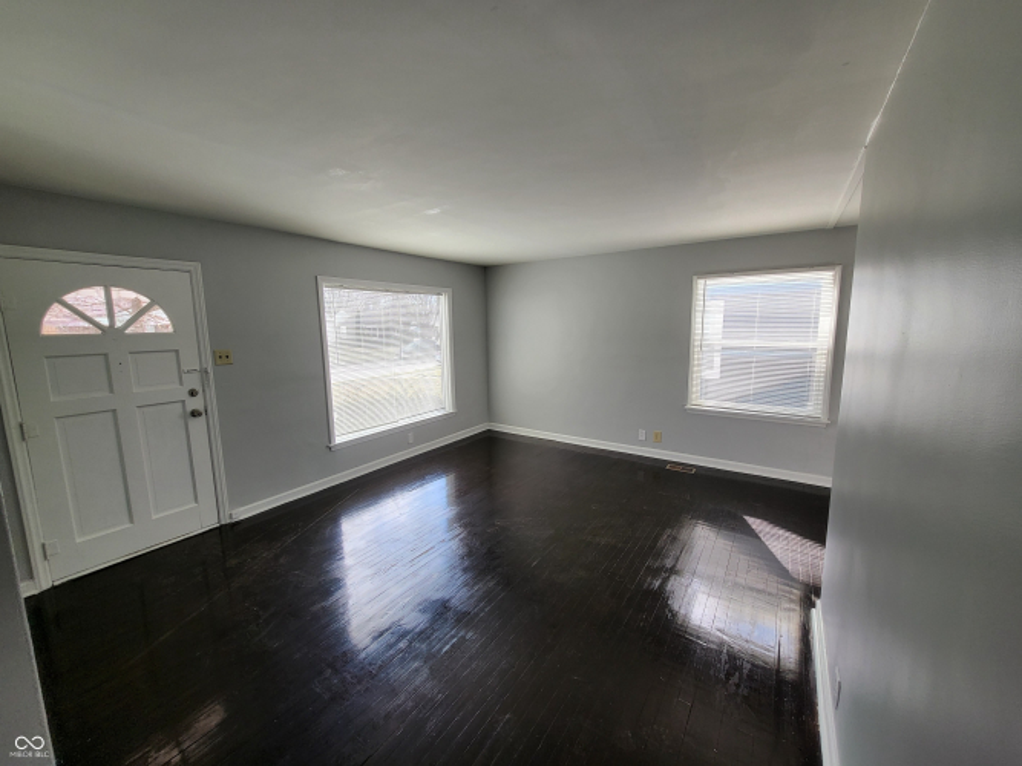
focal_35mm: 13
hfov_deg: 106.2
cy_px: 383
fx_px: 384
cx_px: 511
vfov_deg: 89.9
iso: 40
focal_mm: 1.74
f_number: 2.2
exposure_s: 1/120
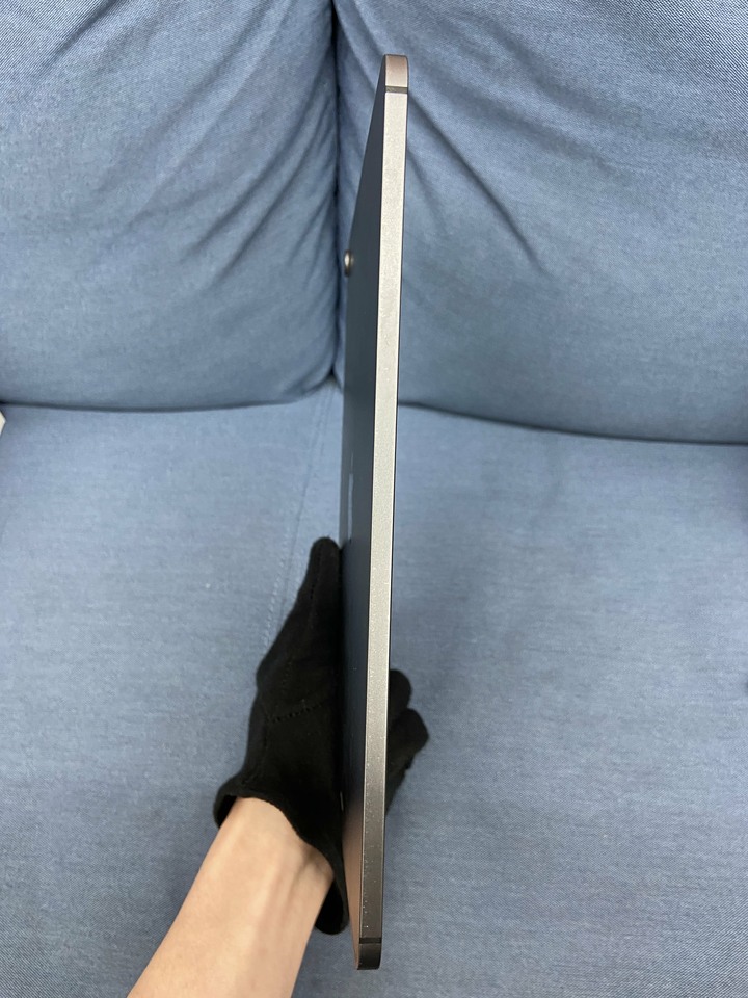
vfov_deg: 67.3
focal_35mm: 26
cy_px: 499
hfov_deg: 53.1
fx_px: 749
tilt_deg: -59.2
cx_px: 374
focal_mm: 4.25
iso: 200
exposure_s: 1/60
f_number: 1.8
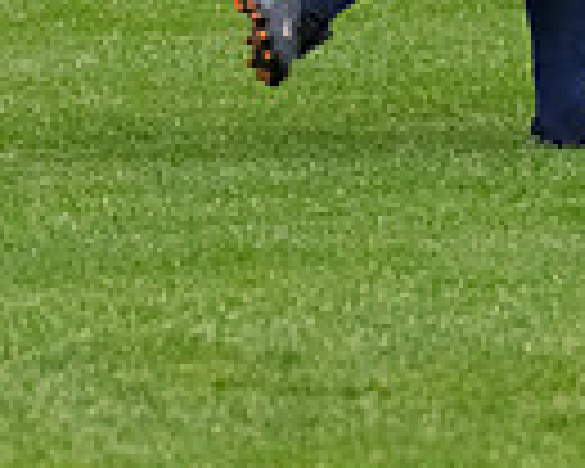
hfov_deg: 1.3
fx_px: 26178
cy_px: -396
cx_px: 441
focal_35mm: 1512
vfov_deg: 1.0
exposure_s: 1/1600
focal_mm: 240
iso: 4000
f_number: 5.6
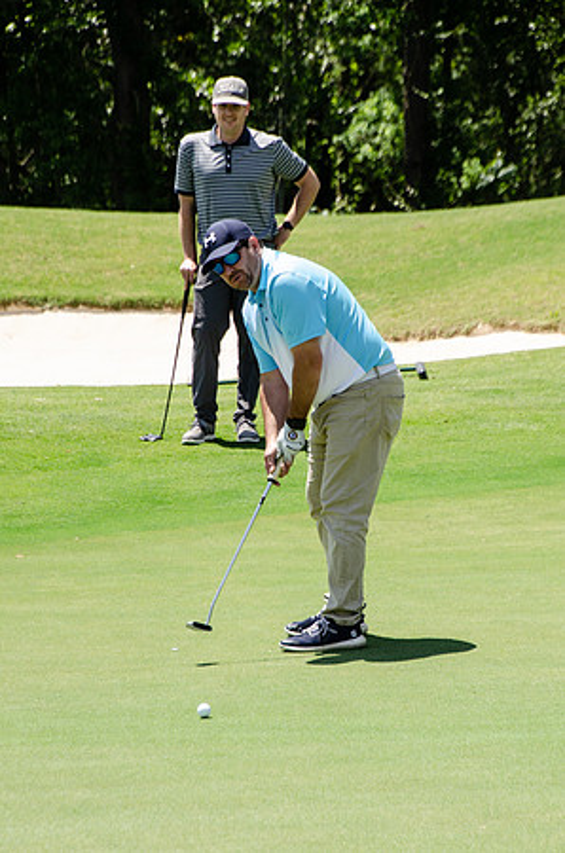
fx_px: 3902
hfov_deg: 8.3
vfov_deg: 12.5
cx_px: 282
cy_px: 426
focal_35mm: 165
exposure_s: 1/1000
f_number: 8
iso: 400
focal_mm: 110
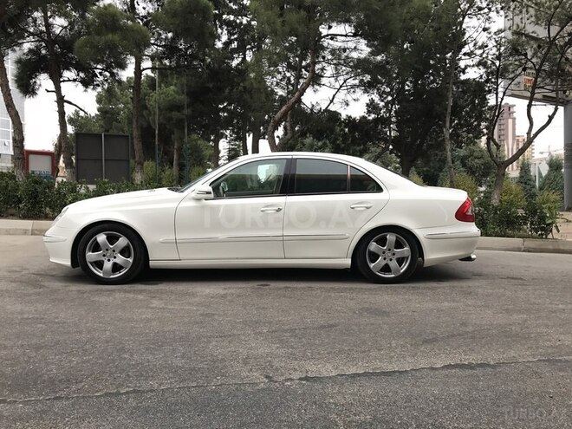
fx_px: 463
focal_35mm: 28
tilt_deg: -0.3
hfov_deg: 63.4
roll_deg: +0.4
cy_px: 214
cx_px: 286
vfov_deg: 49.7
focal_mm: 3.99
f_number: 1.8
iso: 25
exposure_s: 1/100
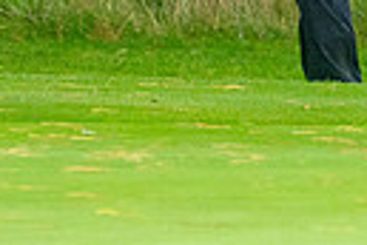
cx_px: 606
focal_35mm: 2022
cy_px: -256
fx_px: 20612
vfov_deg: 0.7
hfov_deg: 1.0
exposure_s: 1/250
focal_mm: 300
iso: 1000
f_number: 4
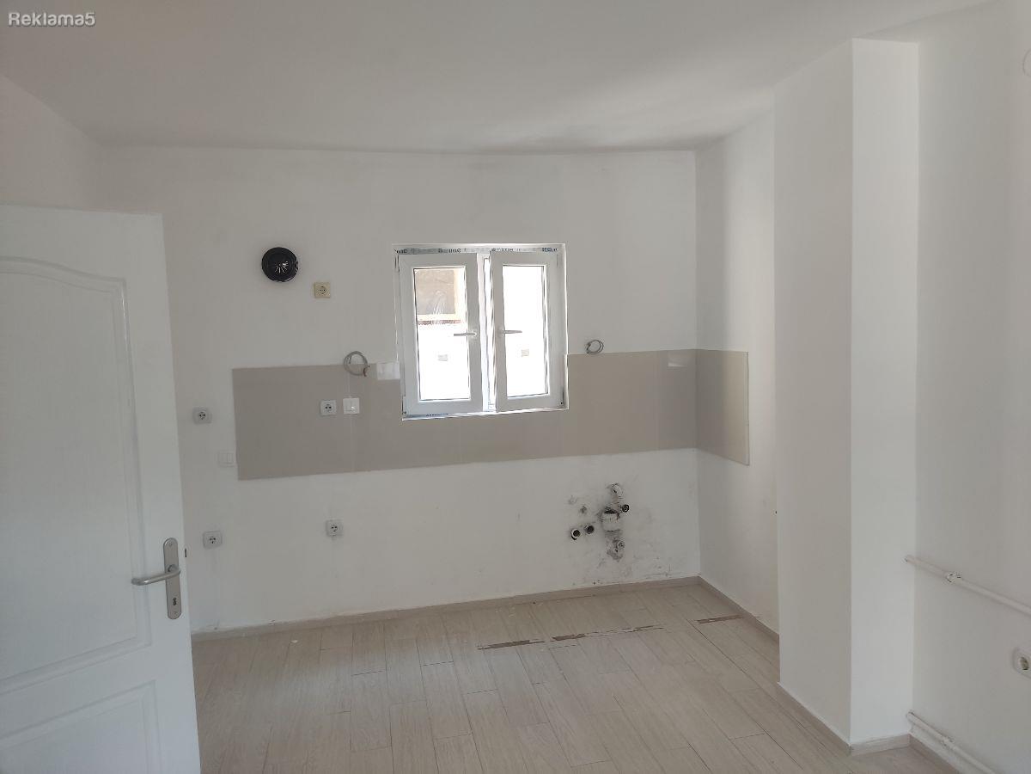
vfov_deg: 54.9
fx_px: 745
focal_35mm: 25
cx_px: 516
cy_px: 387
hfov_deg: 69.4
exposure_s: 1/50
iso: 129
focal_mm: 4.71
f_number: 1.79
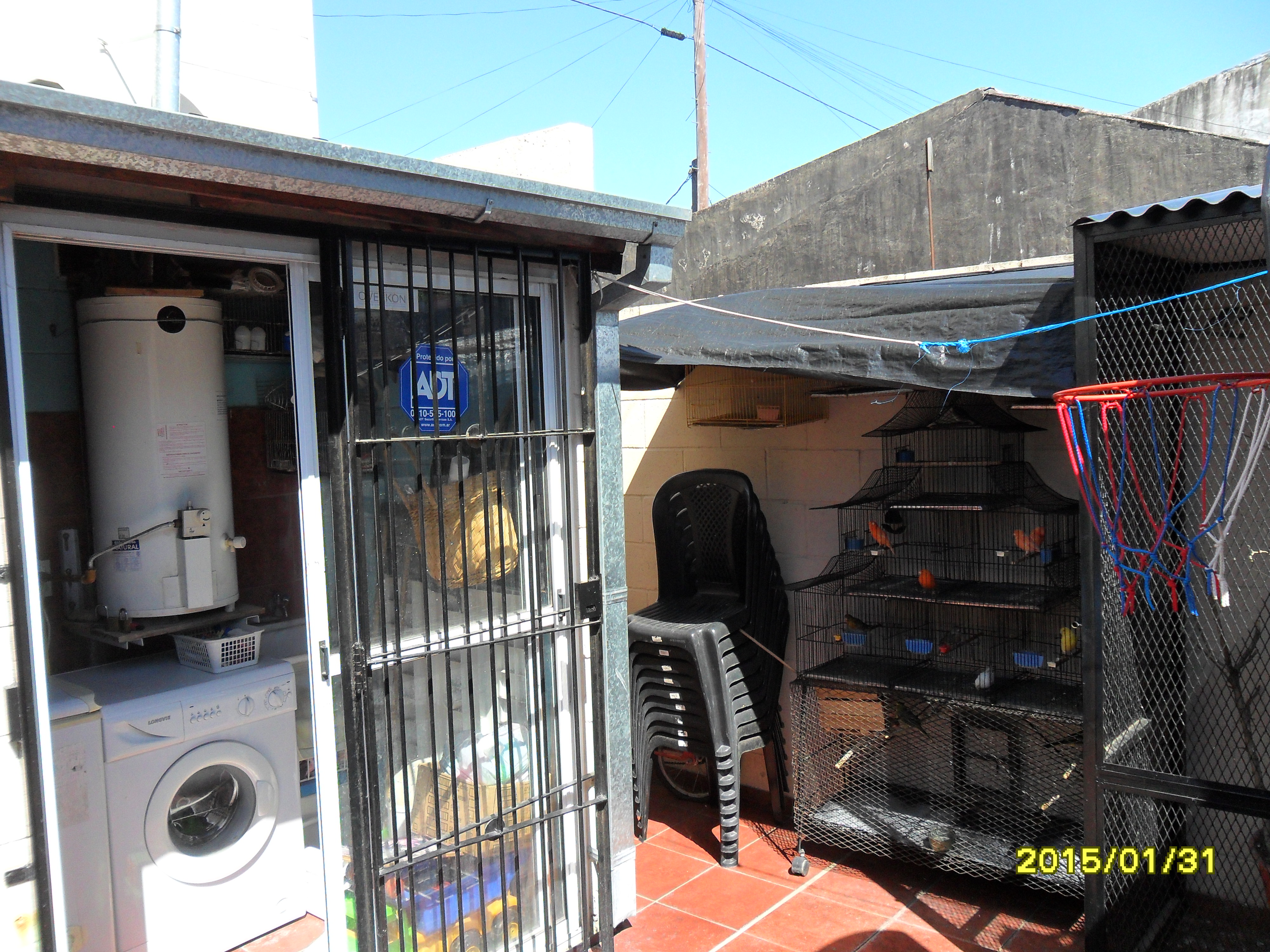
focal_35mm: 27
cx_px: 635
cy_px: 476
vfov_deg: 51.4
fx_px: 991
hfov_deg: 65.3
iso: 100
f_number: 3.5
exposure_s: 1/350
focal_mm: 4.9
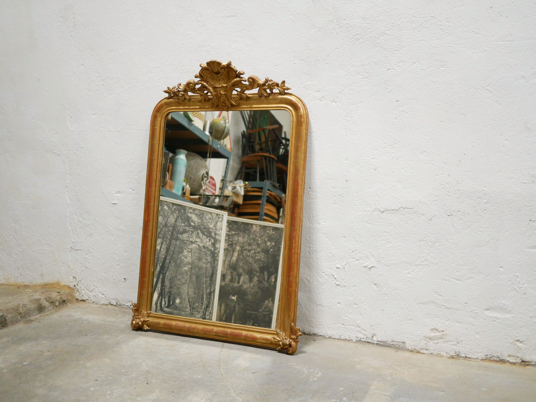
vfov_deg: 36.0
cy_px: 201
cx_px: 268
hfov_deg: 46.8
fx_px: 620
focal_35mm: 40
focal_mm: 20
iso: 2000
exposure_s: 1/60
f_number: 1.7
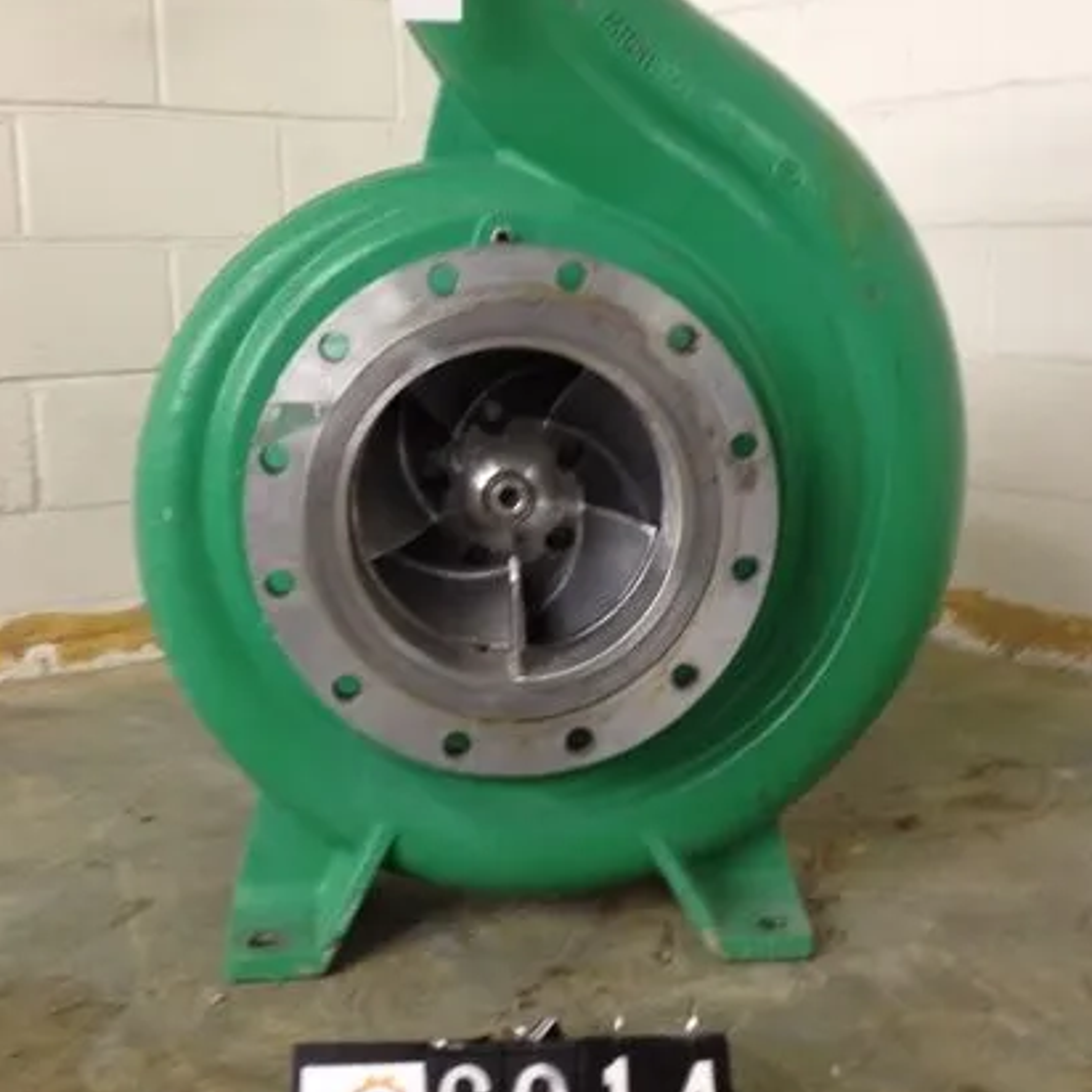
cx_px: 533
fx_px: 1713
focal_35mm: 48
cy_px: 464
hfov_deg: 35.4
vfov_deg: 35.3
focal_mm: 4.28
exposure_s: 1/20
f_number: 2.4
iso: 125
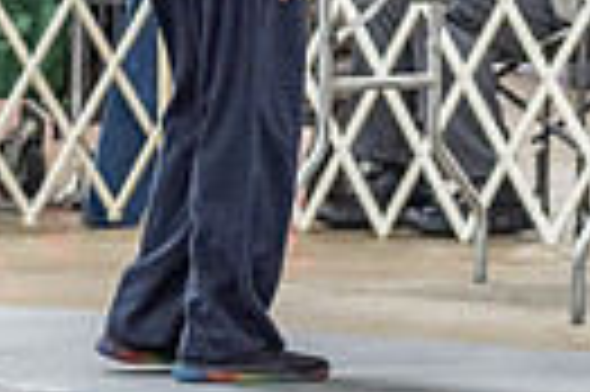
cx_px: 576
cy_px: -146
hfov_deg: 4.5
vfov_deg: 3.0
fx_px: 7546
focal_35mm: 461
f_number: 2.8
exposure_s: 1/160
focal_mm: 104
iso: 2500
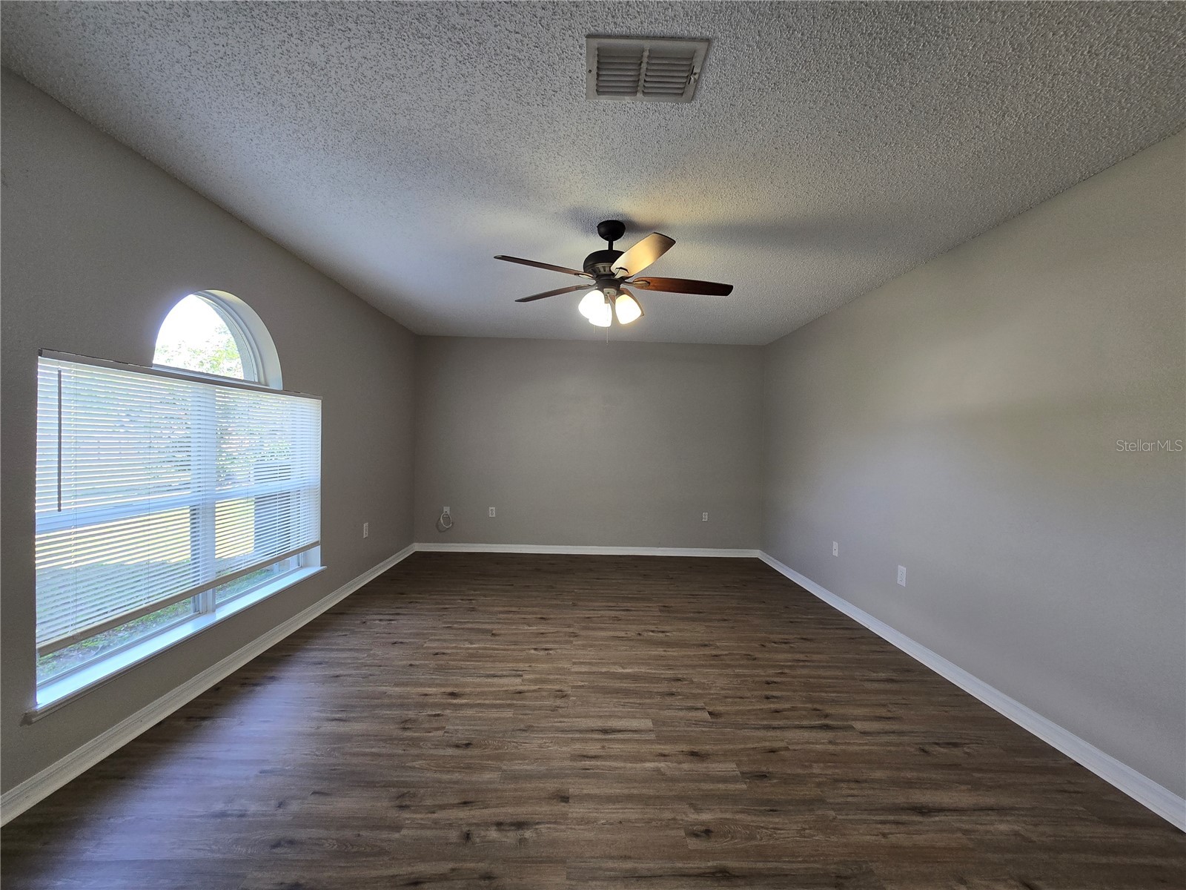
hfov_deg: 106.2
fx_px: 445
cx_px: 593
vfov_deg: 89.9
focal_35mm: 13
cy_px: 445
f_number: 2.2
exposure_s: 1/60
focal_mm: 2.2
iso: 100
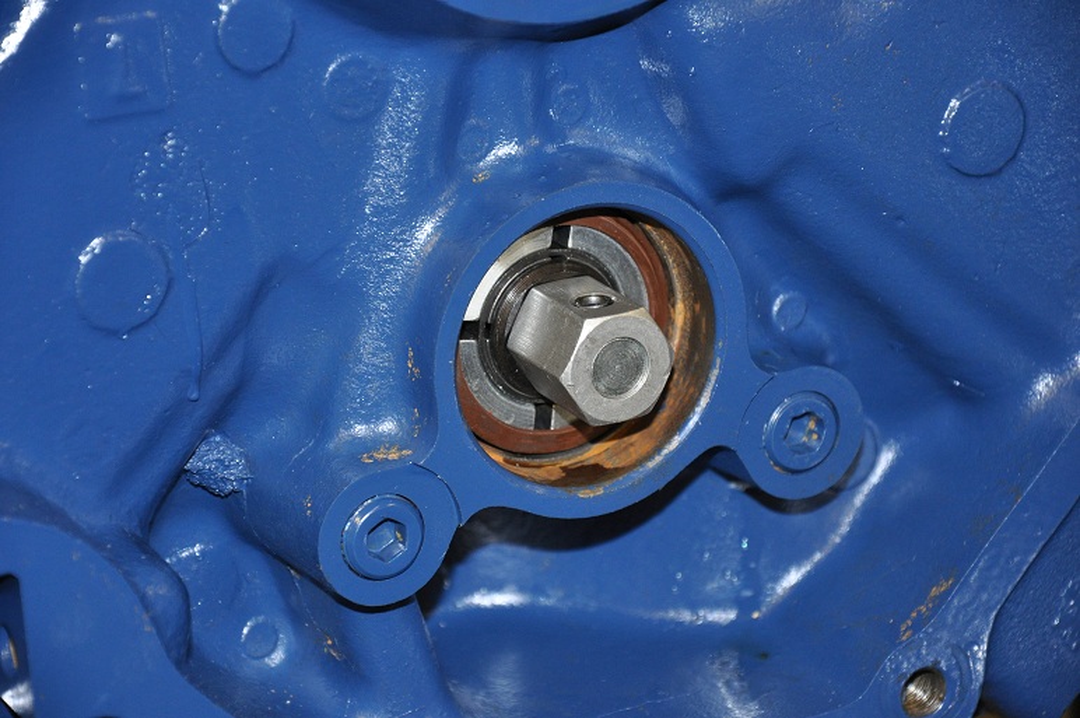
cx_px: 540
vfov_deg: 8.7
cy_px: 359
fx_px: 4720
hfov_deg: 13.1
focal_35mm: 158
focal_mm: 105
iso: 800
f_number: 5.6
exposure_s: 1/60
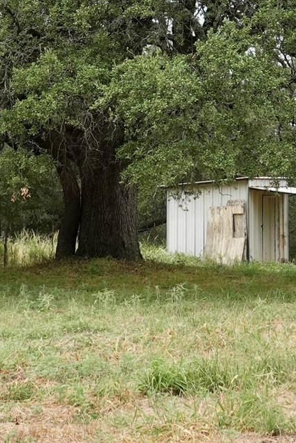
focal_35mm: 116
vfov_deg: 17.1
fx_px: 1431
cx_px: 165
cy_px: -49
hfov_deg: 11.8
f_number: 4
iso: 100
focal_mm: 12.33
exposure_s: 1/320
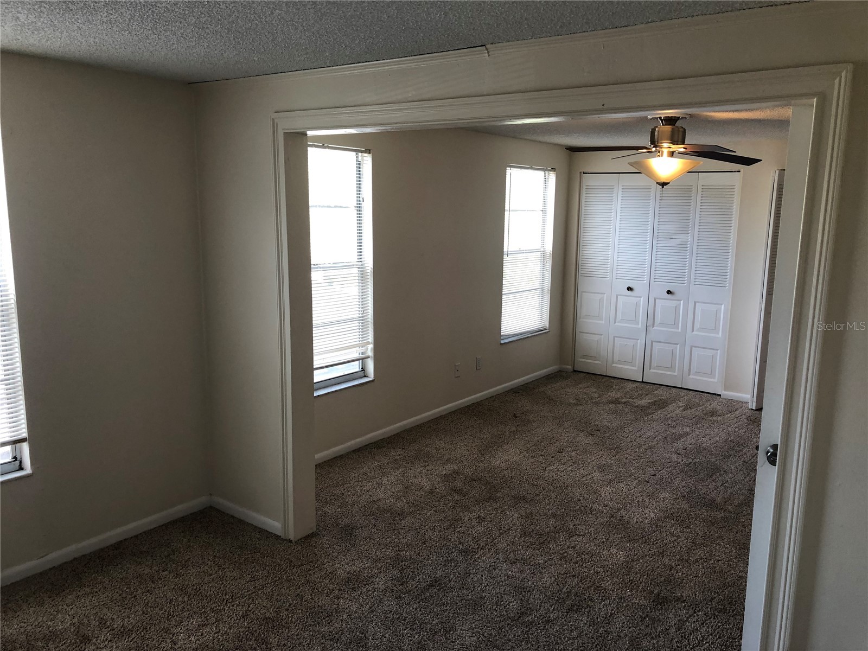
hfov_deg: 63.4
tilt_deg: -9.5
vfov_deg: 49.7
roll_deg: -1.2
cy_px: 326
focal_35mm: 28
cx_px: 434
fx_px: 702
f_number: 1.8
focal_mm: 3.99
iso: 25
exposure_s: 1/40
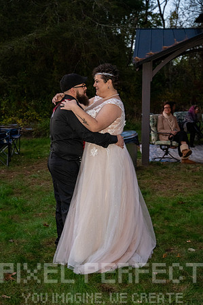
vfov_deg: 39.6
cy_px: 152
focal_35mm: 50
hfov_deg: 26.9
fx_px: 424
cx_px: 102
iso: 10000
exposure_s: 1/60
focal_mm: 50
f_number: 4
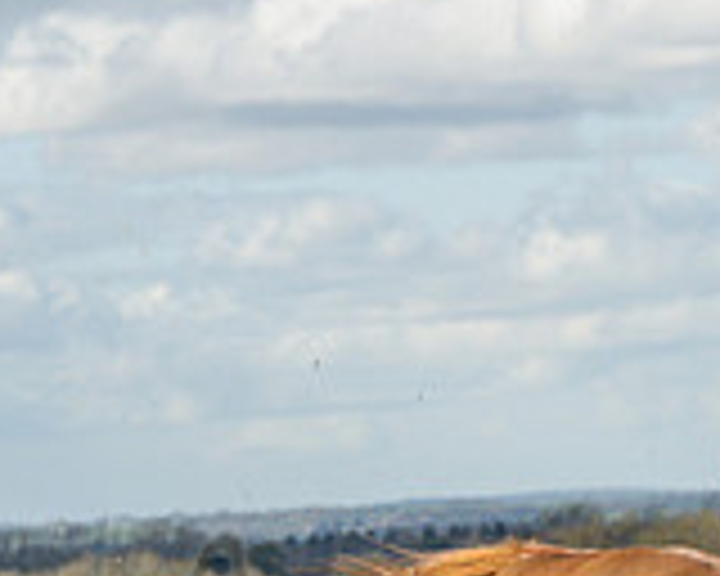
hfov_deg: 5.3
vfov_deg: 4.3
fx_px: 7650
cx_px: 1371
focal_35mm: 359
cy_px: 796
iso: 400
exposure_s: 1/1600
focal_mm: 57
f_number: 4
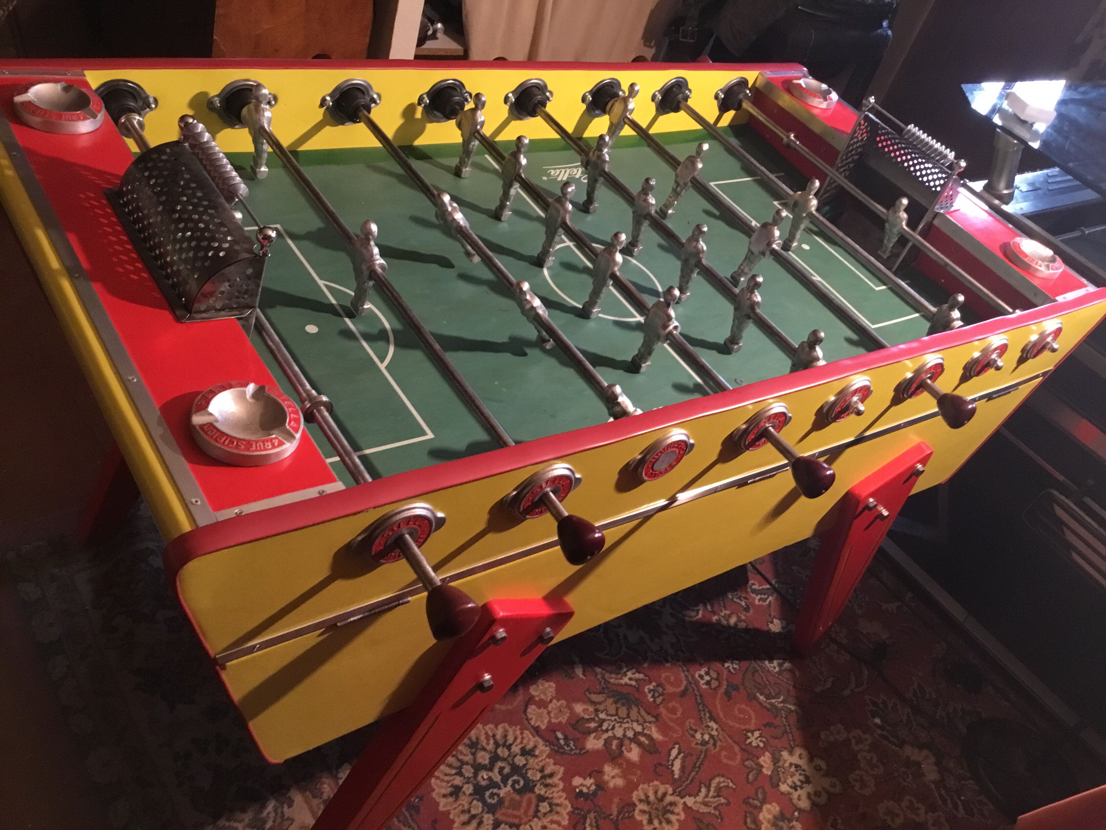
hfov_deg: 58.4
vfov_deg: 45.4
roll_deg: -21.8
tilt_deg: -39.0
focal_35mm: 31
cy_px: 415
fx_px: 990
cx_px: 553
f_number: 2.4
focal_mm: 3.3
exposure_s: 1/33
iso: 200
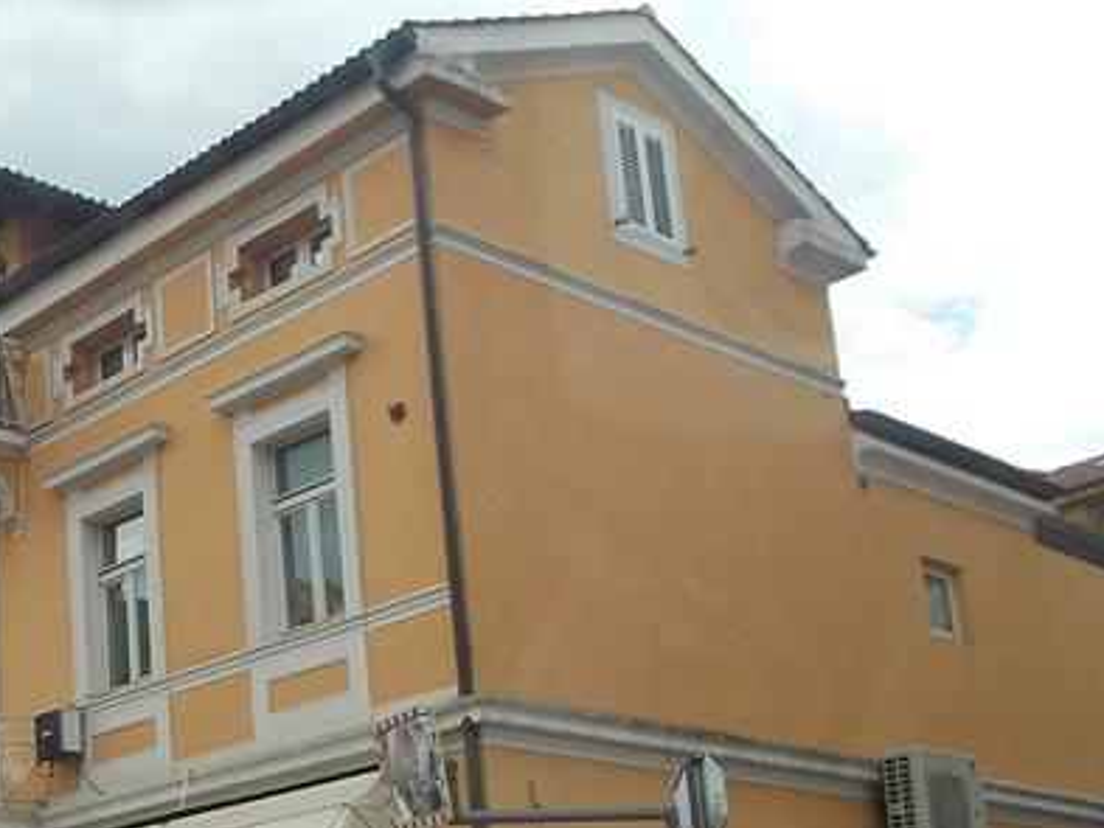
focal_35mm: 59
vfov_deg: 24.5
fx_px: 1882
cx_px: 31
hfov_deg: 30.6
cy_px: 657
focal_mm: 4.1
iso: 80
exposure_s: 1/320
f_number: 3.3
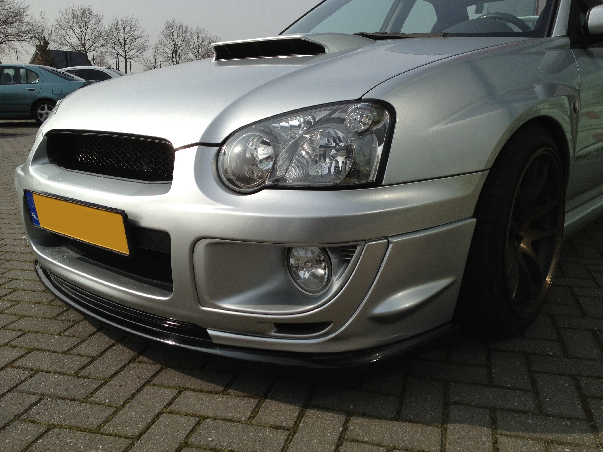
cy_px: 226
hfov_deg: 52.6
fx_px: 610
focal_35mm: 35
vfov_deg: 40.7
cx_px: 302
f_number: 2.4
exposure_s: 1/2513
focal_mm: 4.28
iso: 50
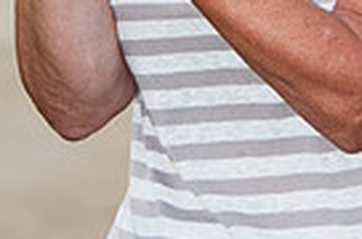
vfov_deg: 2.9
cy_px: -239
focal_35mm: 464
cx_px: 209
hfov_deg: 4.5
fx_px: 4655
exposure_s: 1/200
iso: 640
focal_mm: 140
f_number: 6.3
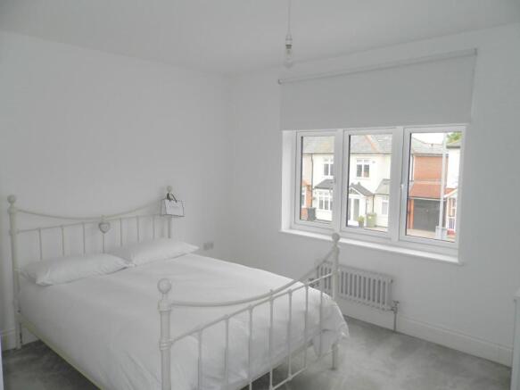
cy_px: 195
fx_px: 375
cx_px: 260
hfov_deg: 69.4
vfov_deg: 54.9
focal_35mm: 25
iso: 80
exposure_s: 1/125
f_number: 3.1
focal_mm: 4.5
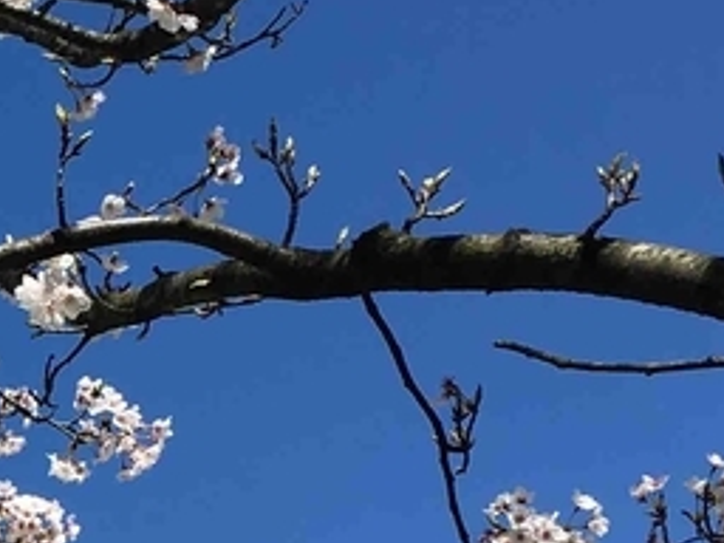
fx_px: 2844
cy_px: 814
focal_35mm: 136
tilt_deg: +23.7
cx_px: -373
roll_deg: +0.9
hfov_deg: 13.6
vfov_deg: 10.5
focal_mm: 4.15
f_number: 2.2
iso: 25
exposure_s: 1/1603
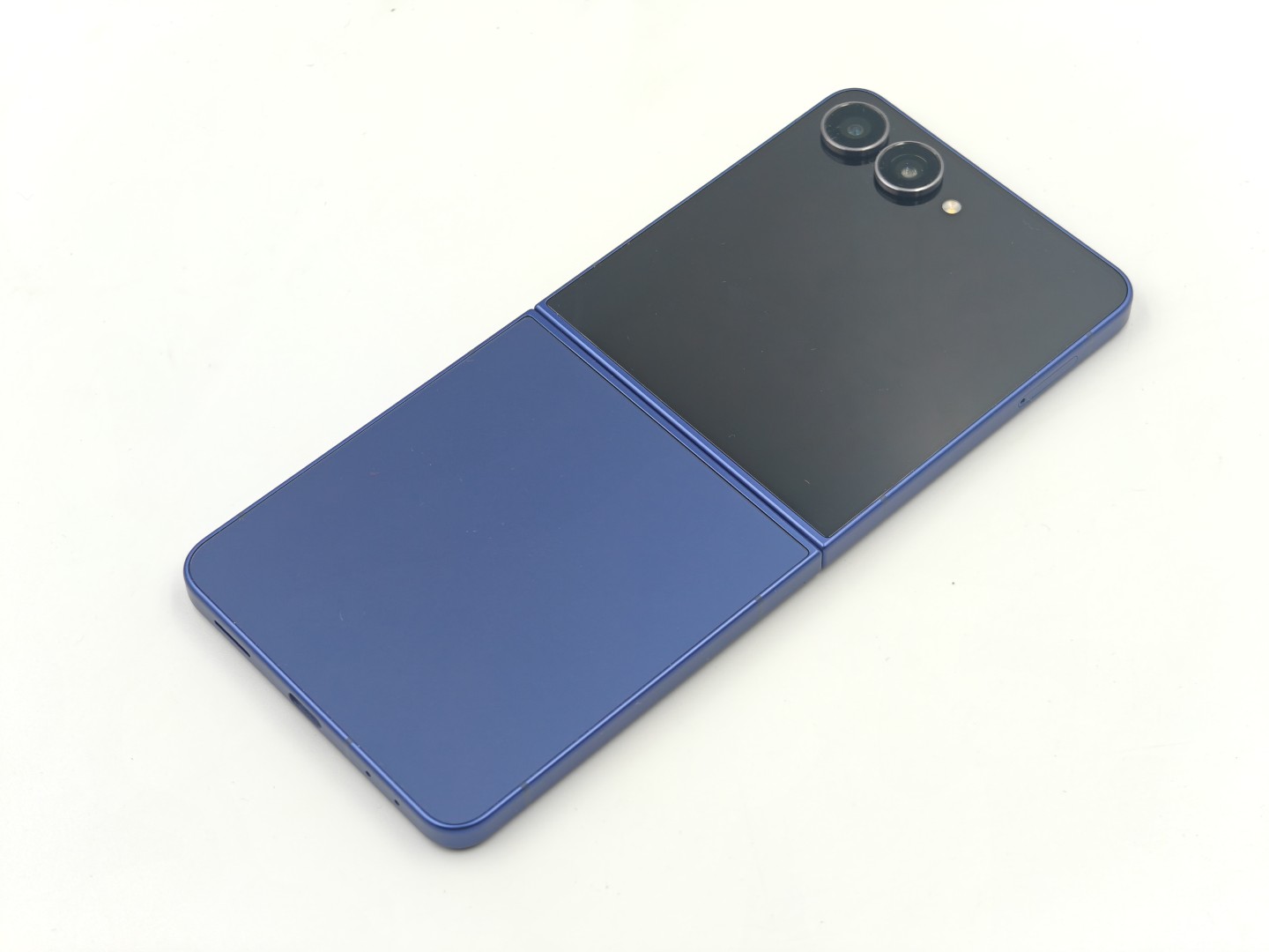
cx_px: 634
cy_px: 476
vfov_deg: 21.0
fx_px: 2566
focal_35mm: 70
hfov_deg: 27.8
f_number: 2.6
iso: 200
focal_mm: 13.3
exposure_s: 1/100
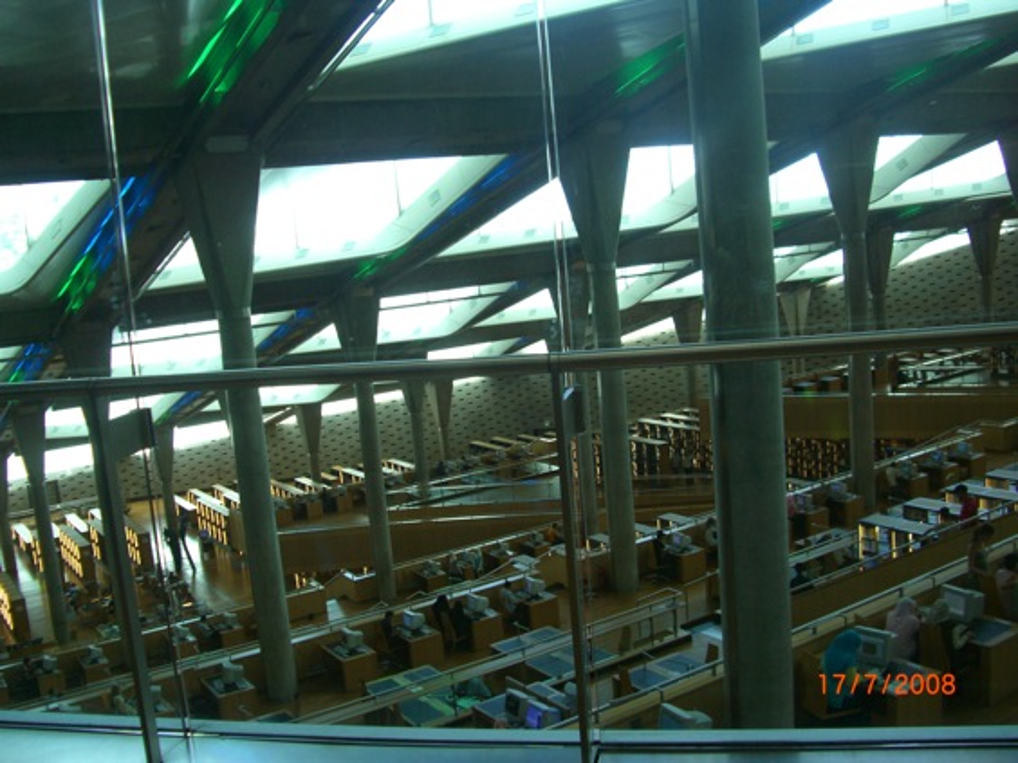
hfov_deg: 49.0
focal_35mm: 38
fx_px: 1118
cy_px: 382
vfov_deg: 37.7
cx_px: 509
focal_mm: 7.9
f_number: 2.8
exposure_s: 1/60
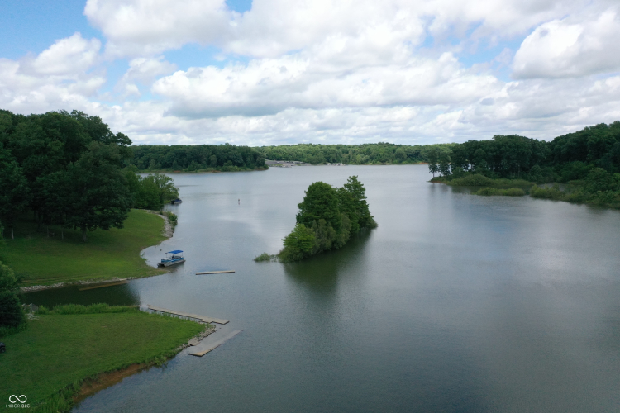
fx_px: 482
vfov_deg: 46.4
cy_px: 206
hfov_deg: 65.5
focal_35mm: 28
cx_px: 310
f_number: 3.2
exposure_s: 1/8000
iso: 800
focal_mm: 10.26
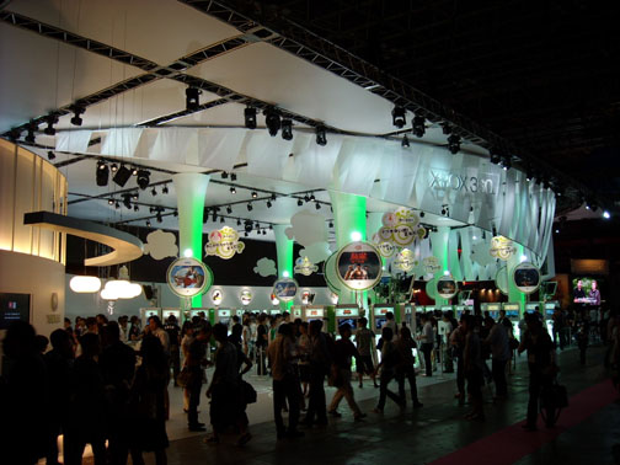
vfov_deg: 40.7
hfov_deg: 52.6
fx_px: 627
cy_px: 232
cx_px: 310
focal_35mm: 35
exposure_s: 1/33
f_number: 2.8
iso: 64
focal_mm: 5.7
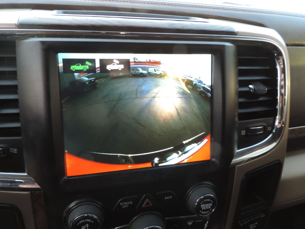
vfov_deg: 54.9
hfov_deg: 69.4
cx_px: 152
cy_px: 114
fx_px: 220
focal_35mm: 25
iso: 280
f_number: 3
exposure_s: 1/30
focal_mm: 4.3
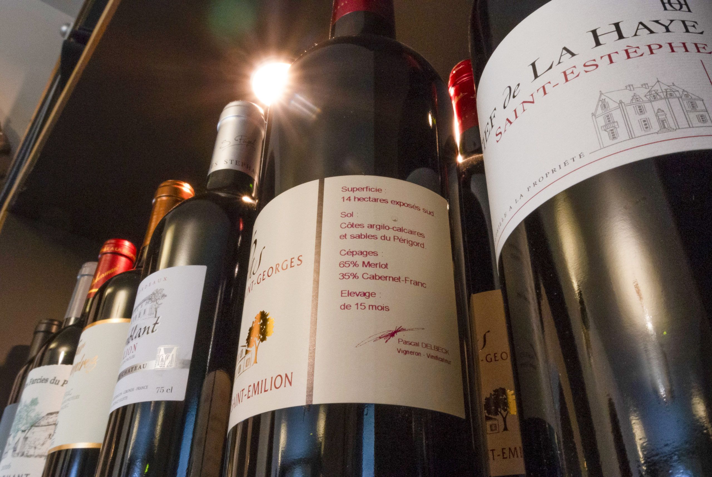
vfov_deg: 41.2
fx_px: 634
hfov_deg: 58.7
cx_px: 356
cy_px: 238
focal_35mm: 32
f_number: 16
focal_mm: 12.2
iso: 400
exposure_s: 1/1.25
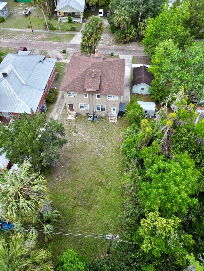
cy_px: 136
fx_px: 189
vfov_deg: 71.6
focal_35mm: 24
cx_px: 102
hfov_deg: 56.8
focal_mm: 6.72
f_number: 1.7
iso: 110
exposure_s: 1/50
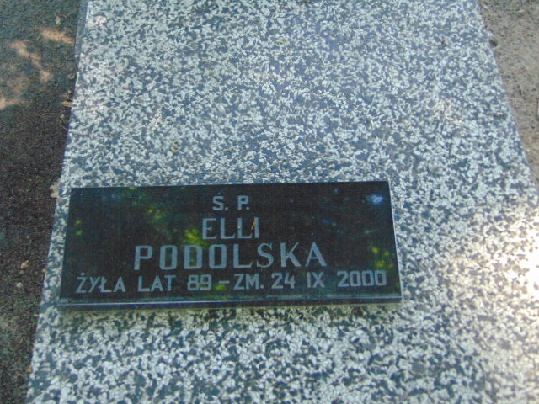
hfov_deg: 47.9
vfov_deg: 36.8
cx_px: 270
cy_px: 202
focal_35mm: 39
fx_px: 607
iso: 500
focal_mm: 6.9
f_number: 3.3
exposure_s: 1/160
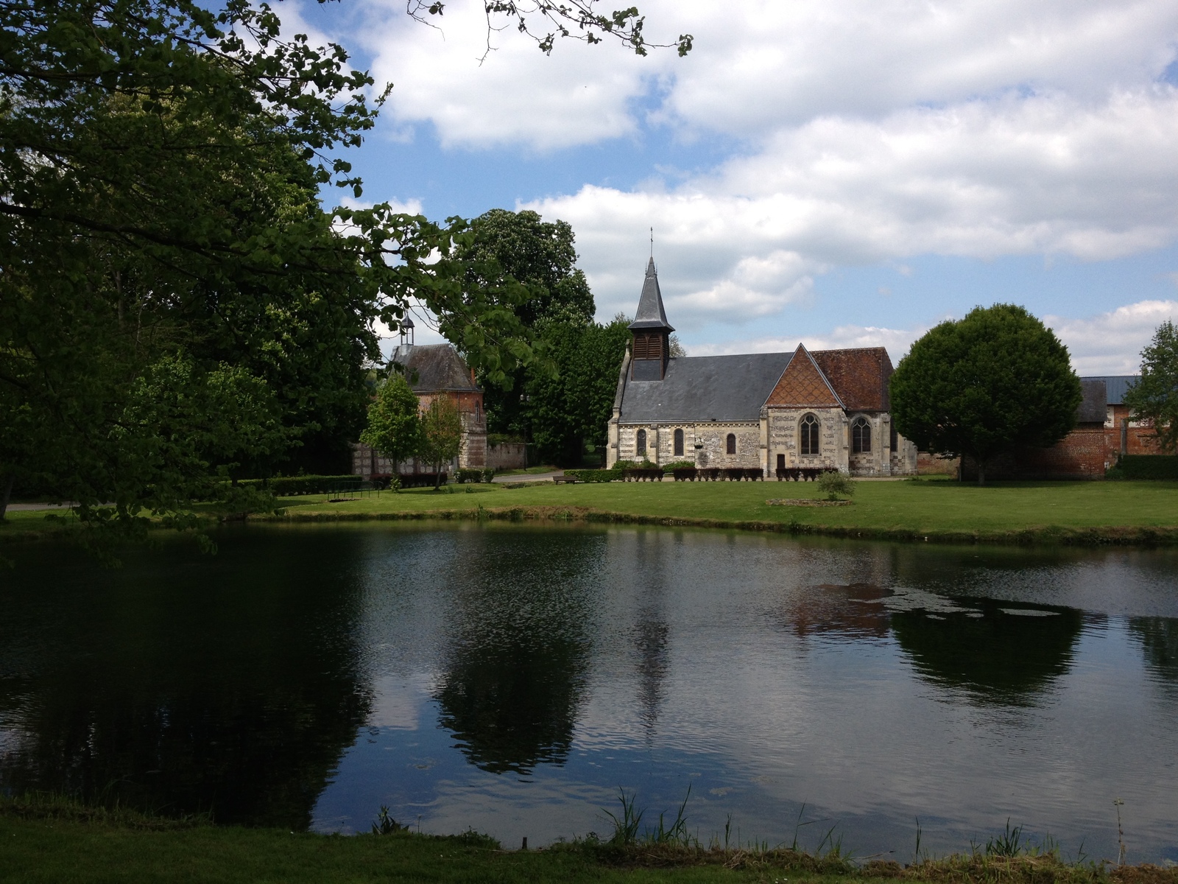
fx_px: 1191
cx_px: 589
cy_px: 442
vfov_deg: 40.7
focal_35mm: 35
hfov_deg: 52.6
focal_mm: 4.28
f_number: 2.4
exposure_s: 1/1534
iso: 50
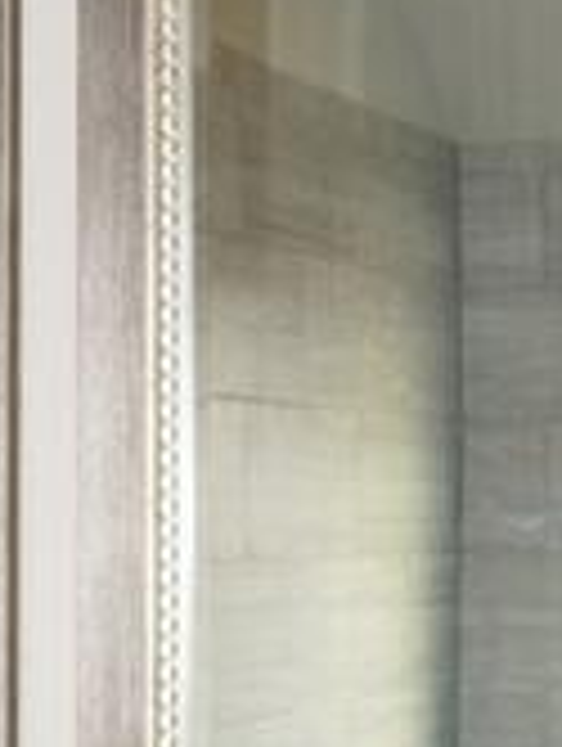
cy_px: 590
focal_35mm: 120
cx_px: 76
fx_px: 2591
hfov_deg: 12.3
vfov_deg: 16.3
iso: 250
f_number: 4
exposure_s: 1/60
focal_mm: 18
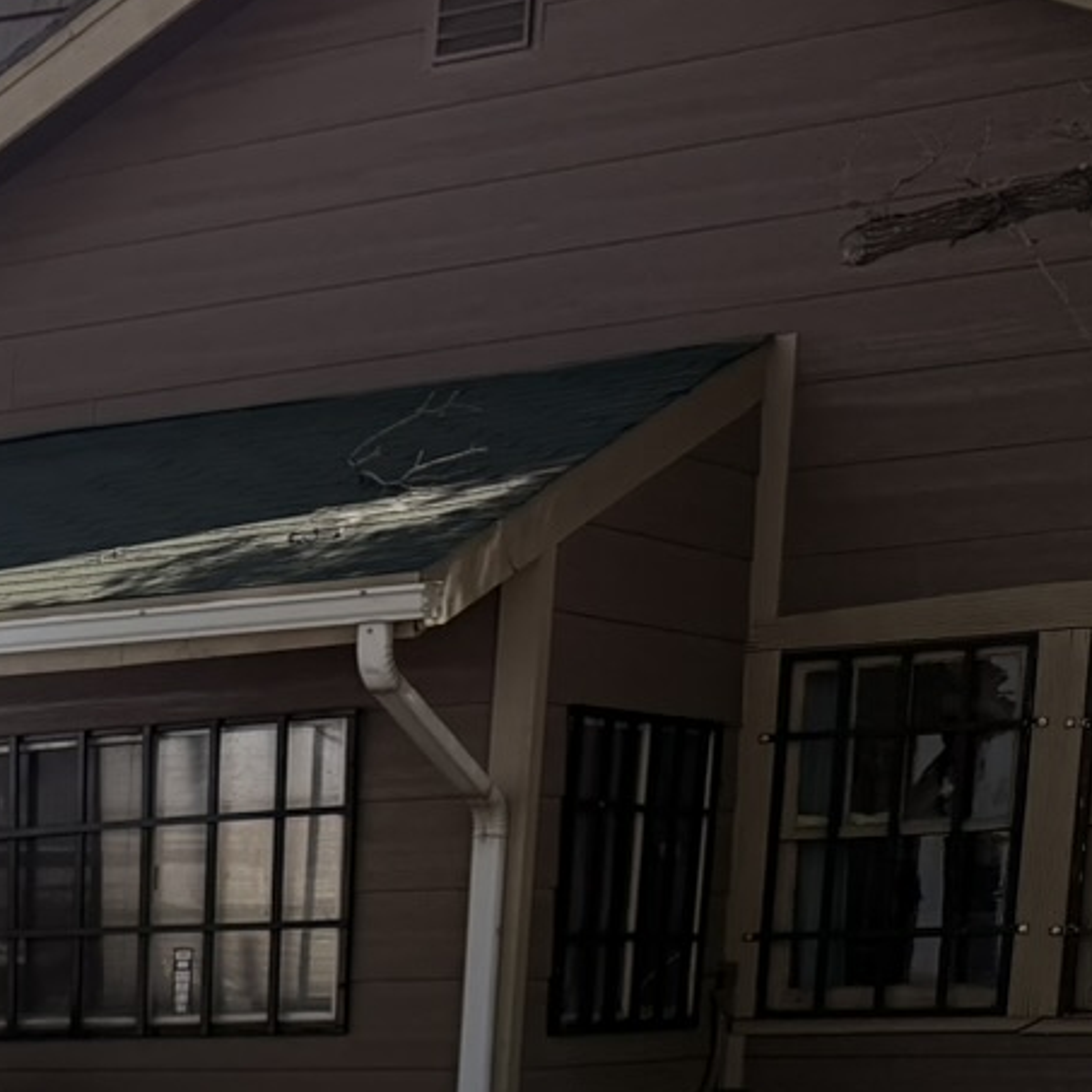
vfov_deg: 16.6
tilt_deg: -5.8
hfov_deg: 14.1
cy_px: 1584
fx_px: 3426
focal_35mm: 96
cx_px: -1304
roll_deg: +2.2
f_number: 1.78
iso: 80
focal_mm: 6.76
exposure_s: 1/3584
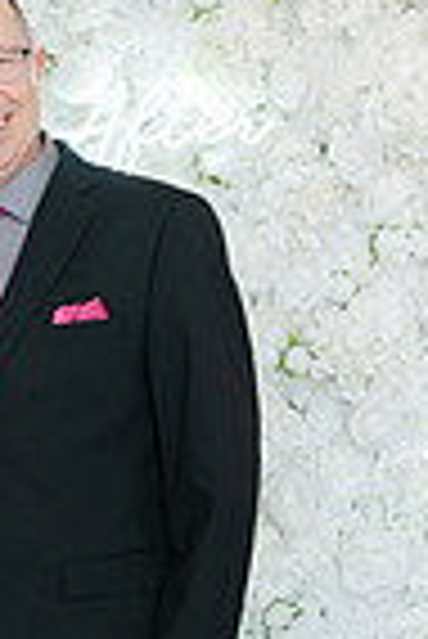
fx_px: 1975
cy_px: 477
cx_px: -153
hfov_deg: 12.0
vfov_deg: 18.3
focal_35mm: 111
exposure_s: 1/160
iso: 400
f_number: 4
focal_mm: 35
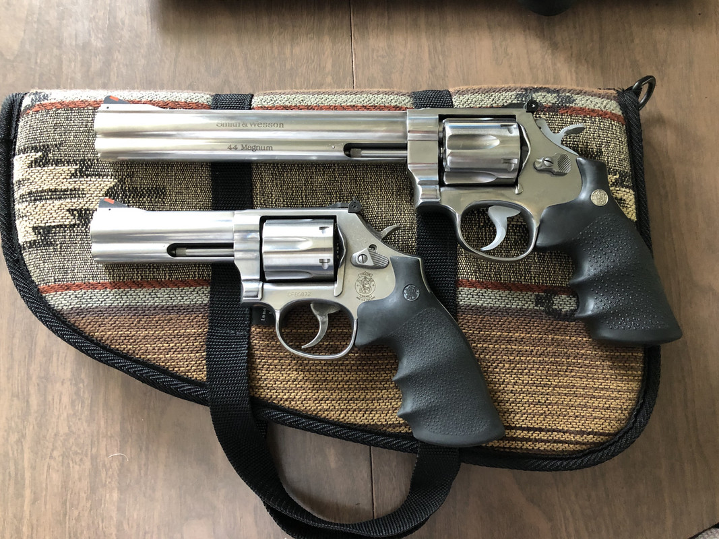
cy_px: 270
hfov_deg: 63.4
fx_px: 582
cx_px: 360
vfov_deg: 49.7
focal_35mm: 28
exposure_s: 1/15
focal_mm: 3.99
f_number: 1.8
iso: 100
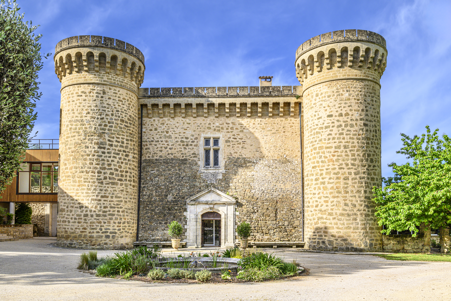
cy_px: 150
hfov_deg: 60.3
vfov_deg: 42.4
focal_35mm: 31
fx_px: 388
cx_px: 226
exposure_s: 1/500
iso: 400
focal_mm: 31
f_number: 13
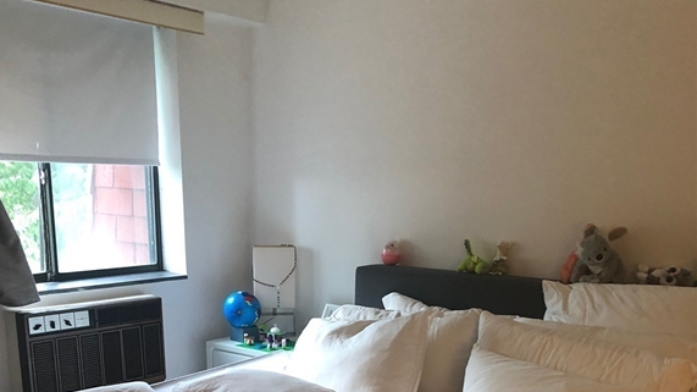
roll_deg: -0.4
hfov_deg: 49.4
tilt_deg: -14.6
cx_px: 347
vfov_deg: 27.7
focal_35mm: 41
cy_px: 371
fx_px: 758
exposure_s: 1/15
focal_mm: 4
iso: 80
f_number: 1.8
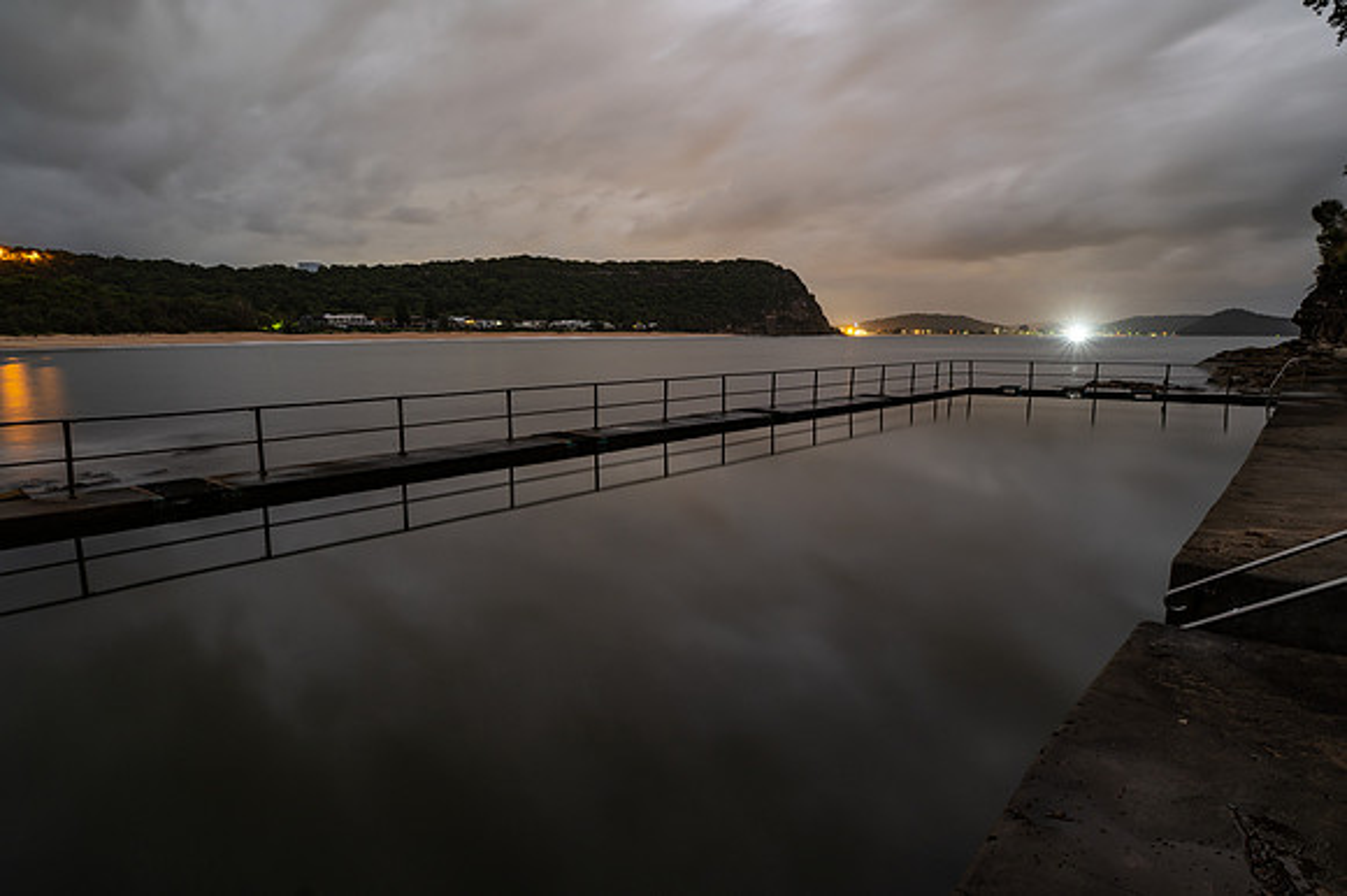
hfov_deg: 83.2
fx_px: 759
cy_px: 448
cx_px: 674
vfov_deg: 61.1
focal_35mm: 20
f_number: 6.3
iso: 100
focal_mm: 20
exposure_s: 20
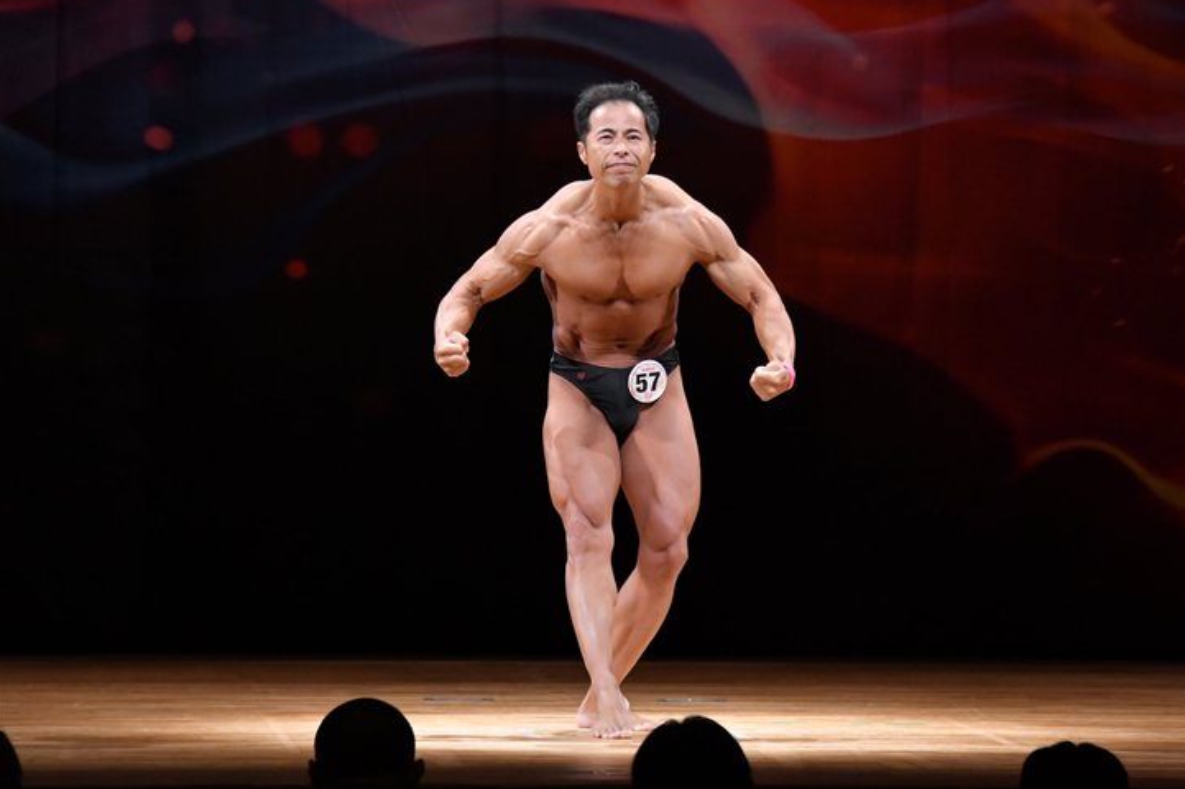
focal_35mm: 258
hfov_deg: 8.0
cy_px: 386
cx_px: 634
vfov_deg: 5.3
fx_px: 8488
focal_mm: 160
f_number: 5.6
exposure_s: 1/400
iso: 4000
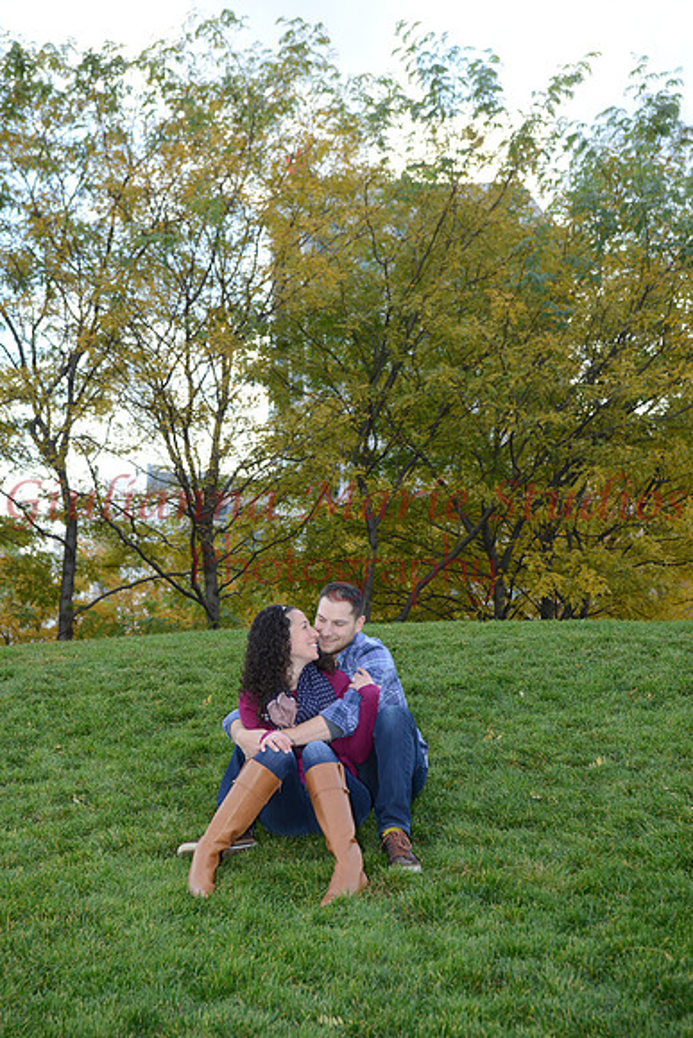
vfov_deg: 36.2
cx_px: 346
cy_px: 519
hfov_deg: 24.6
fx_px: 1587
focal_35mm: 55
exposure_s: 1/125
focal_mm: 55
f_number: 7.1
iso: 250
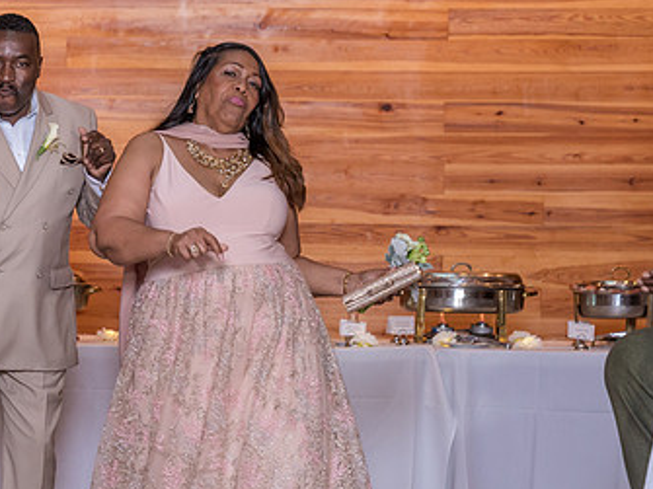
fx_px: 2508
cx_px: 153
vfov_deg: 11.1
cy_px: 338
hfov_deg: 14.8
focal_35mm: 133
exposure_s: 1/100
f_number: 4
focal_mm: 70
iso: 2000
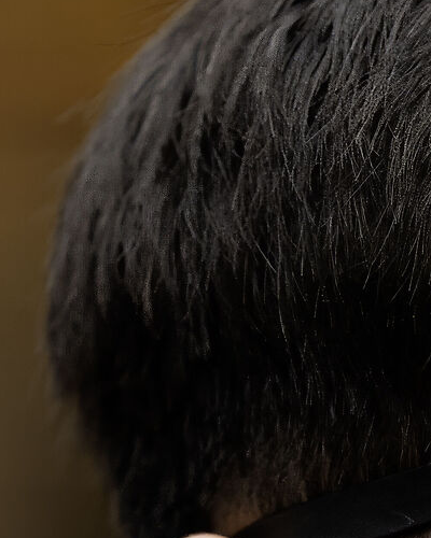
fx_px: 21558
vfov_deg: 1.4
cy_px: 768
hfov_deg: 1.1
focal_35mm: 1352
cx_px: 611
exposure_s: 1/2000
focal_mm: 300
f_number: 2.8
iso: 1600
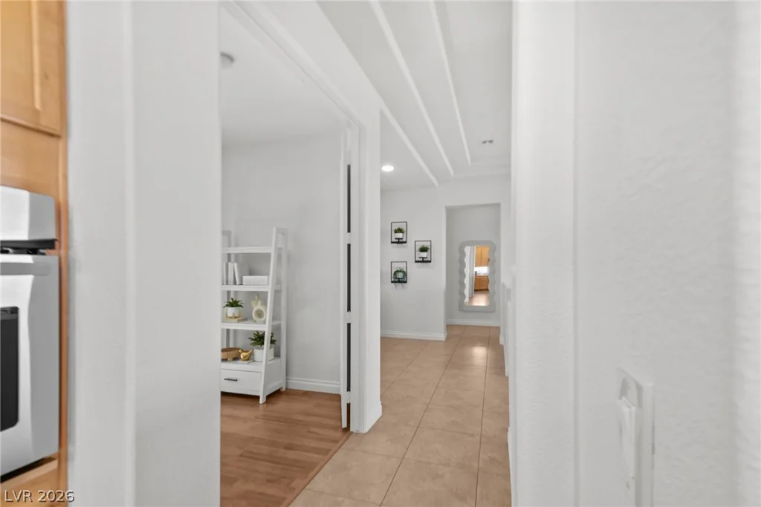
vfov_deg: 73.8
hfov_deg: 96.7
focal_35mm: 16
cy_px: 254
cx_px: 380
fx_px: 338
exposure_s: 1/3
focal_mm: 16
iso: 100
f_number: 7.1
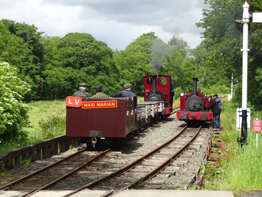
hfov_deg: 19.6
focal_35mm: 100
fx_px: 757
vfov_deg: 14.8
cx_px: 131
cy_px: 98
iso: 80
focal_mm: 17.01
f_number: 5
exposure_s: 1/250
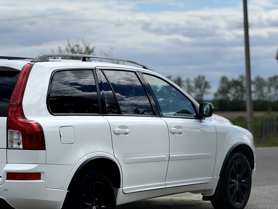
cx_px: 73
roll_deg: +0.7
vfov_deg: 12.9
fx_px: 924
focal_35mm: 115
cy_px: 142
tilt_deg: -1.2
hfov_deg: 17.0
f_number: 2.8
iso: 32
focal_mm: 9
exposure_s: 1/2096
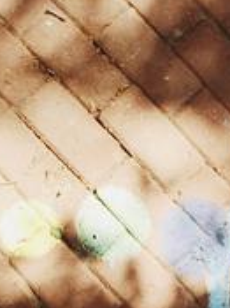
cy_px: 322
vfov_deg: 18.0
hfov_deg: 13.8
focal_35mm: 106
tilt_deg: -76.3
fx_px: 940
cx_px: 28
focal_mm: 4.15
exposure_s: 1/534
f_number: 2.2
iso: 32
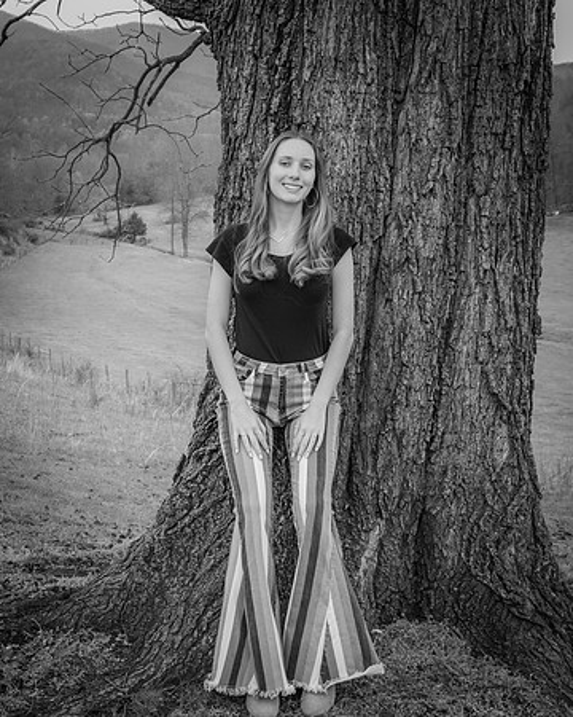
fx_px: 1074
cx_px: 212
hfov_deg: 29.7
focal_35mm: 51
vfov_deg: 36.9
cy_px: 358
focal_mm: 24
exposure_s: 1/180
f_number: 6.7
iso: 140
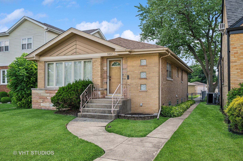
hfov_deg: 62.0
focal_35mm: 30
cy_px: 80
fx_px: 202
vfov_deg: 43.5
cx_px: 122
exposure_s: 1/180
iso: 200
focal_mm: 30
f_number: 9.5
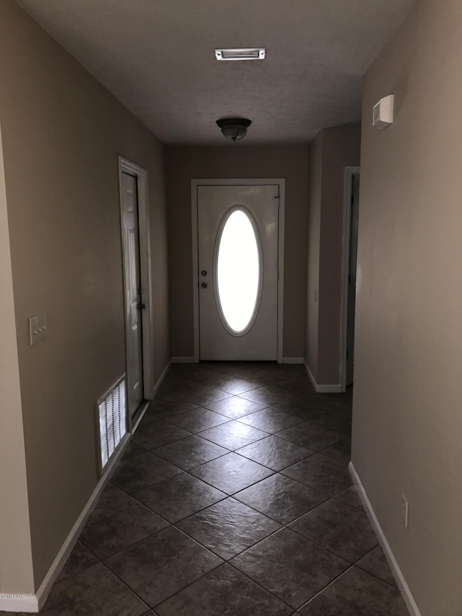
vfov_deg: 63.4
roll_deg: +0.2
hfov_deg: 49.7
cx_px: 231
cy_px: 308
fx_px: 498
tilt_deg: -7.8
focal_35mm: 28
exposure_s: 1/30
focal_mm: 3.99
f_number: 1.8
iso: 25
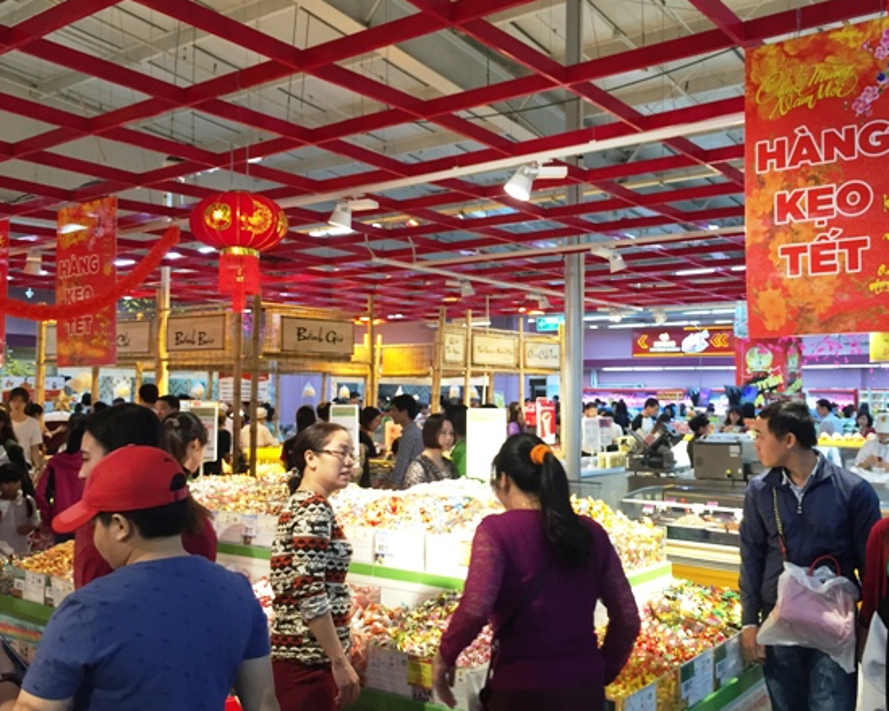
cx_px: 494
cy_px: 366
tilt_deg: +1.6
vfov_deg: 44.5
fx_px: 868
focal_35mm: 33
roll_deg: -2.9
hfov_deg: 54.1
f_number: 2.2
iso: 64
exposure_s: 1/33
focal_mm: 4.15
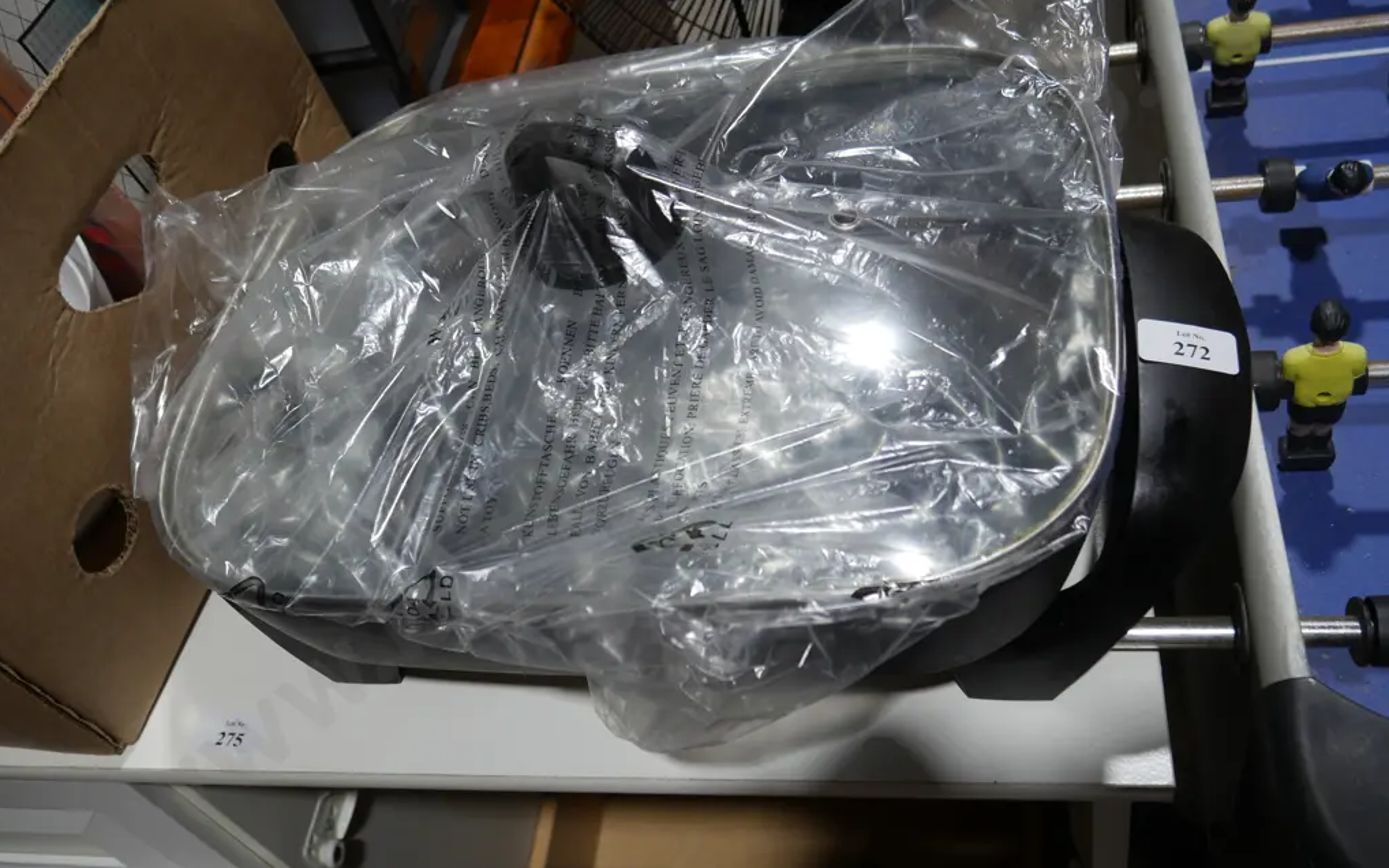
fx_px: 1211
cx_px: 692
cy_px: 413
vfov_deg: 39.4
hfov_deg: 59.7
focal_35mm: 32
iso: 200
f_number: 4
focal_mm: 15
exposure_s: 1/125
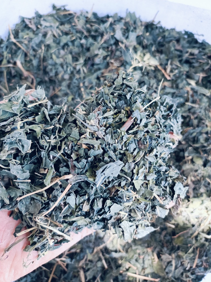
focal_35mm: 25
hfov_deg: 54.9
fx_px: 203
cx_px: 106
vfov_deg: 69.4
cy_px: 141
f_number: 1.7
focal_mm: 4.7
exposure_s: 1/211
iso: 1271
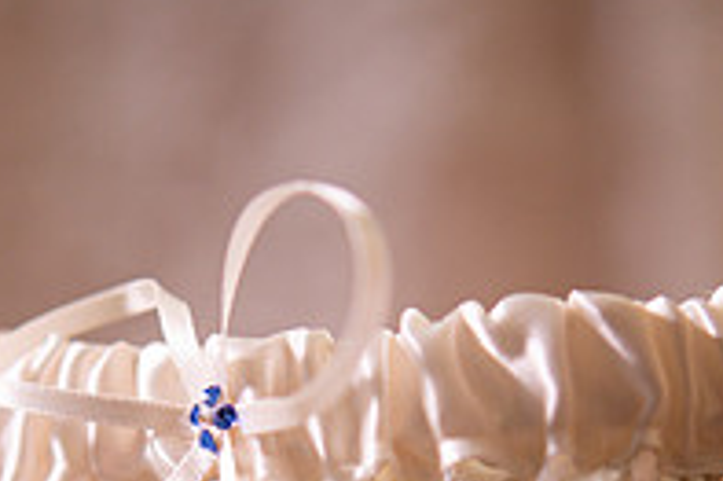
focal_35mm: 177
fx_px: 3552
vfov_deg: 7.6
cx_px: 316
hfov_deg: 11.6
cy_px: 694
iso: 400
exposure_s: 1/60
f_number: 3
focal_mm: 60
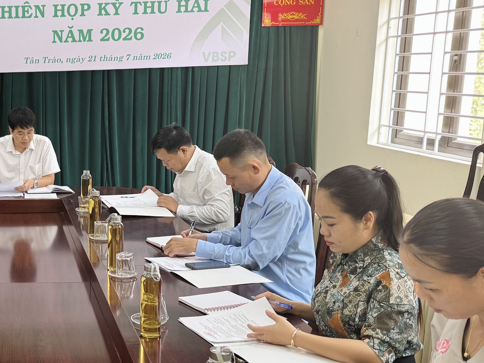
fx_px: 685
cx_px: 2
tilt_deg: -12.3
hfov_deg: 35.3
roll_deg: +1.4
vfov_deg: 29.6
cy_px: 216
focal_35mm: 49
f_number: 1.78
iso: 160
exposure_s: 1/100
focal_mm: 6.76
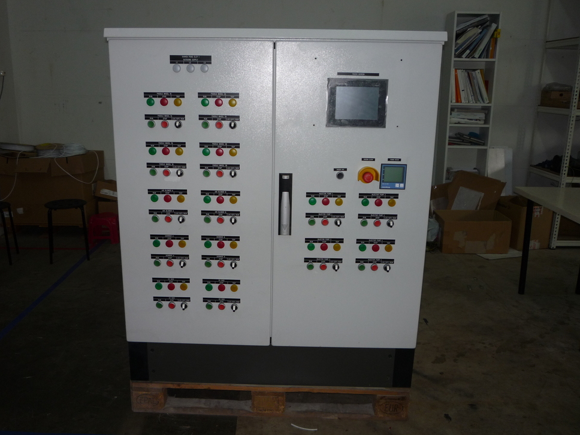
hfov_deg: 58.3
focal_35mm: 31
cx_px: 282
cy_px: 217
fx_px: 519
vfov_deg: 45.4
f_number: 3.3
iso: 100
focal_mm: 5.2
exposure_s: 1/30
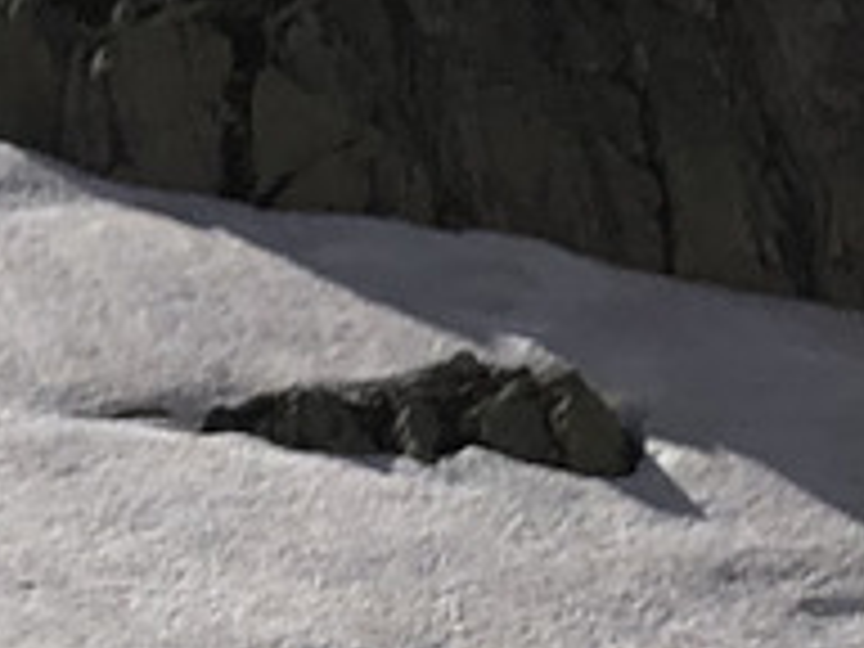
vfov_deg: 8.2
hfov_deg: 10.0
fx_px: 4368
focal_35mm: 175
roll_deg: +6.6
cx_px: -1134
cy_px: 1174
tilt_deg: +9.7
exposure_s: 1/6897
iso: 20
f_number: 1.8
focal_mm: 4
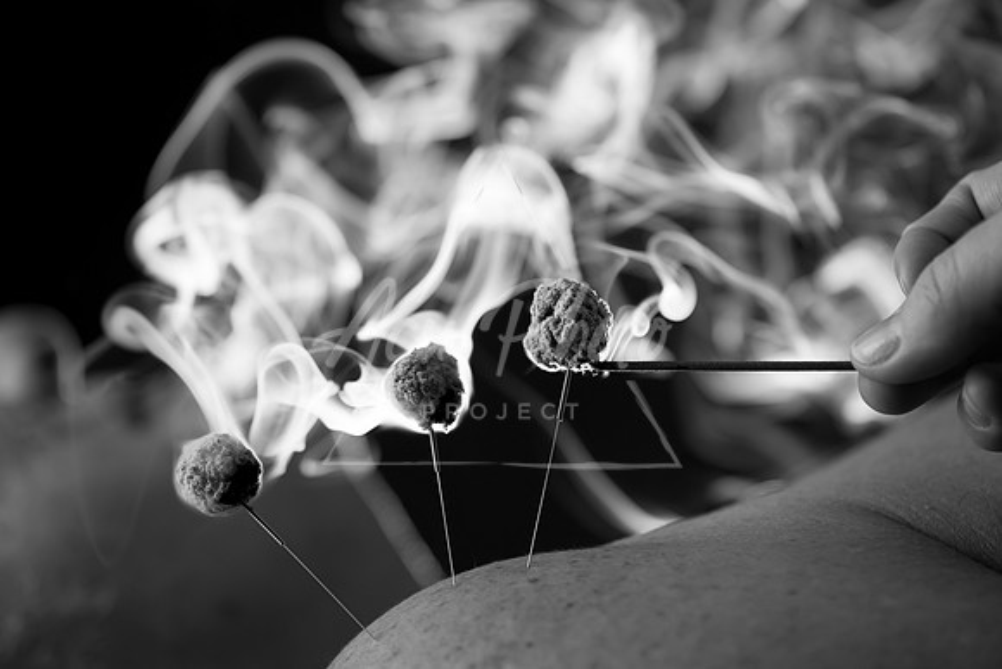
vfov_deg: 13.0
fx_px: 2923
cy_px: 334
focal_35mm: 105
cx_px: 501
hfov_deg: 19.5
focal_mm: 105
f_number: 5
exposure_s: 1/200
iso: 800
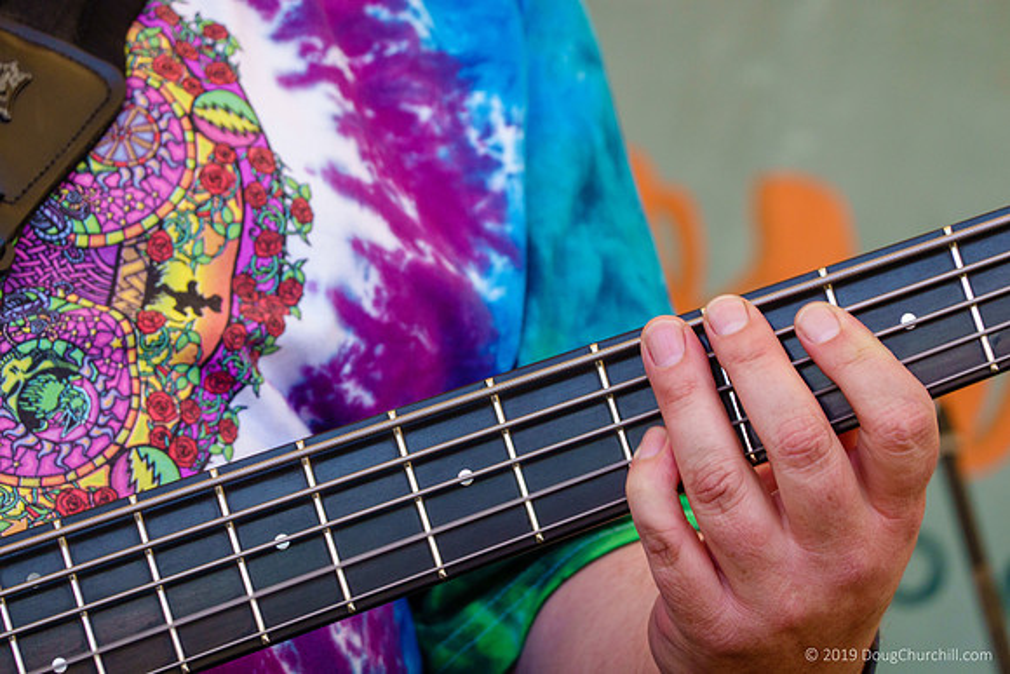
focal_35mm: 200
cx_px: 505
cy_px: 337
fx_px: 5612
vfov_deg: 6.9
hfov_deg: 10.3
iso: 320
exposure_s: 1/200
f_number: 5
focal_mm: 72
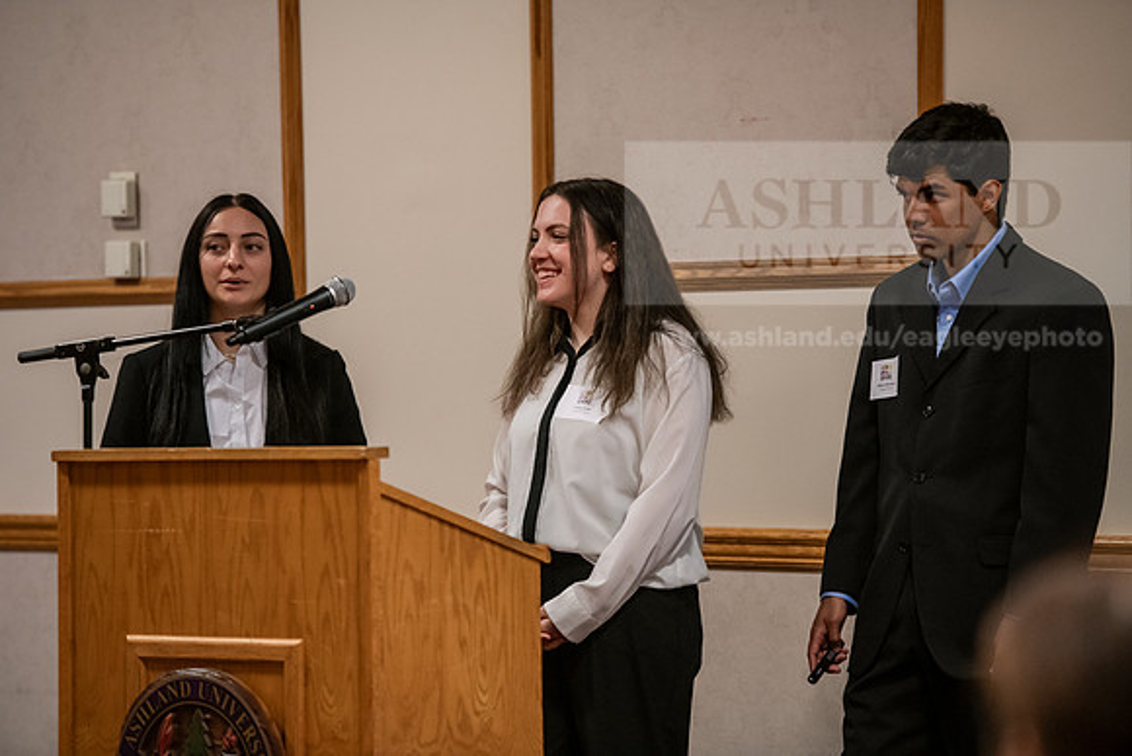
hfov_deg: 12.4
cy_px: 378
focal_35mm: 165
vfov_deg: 8.3
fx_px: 5189
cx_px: 566
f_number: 3.2
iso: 2500
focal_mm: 165
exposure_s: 1/160
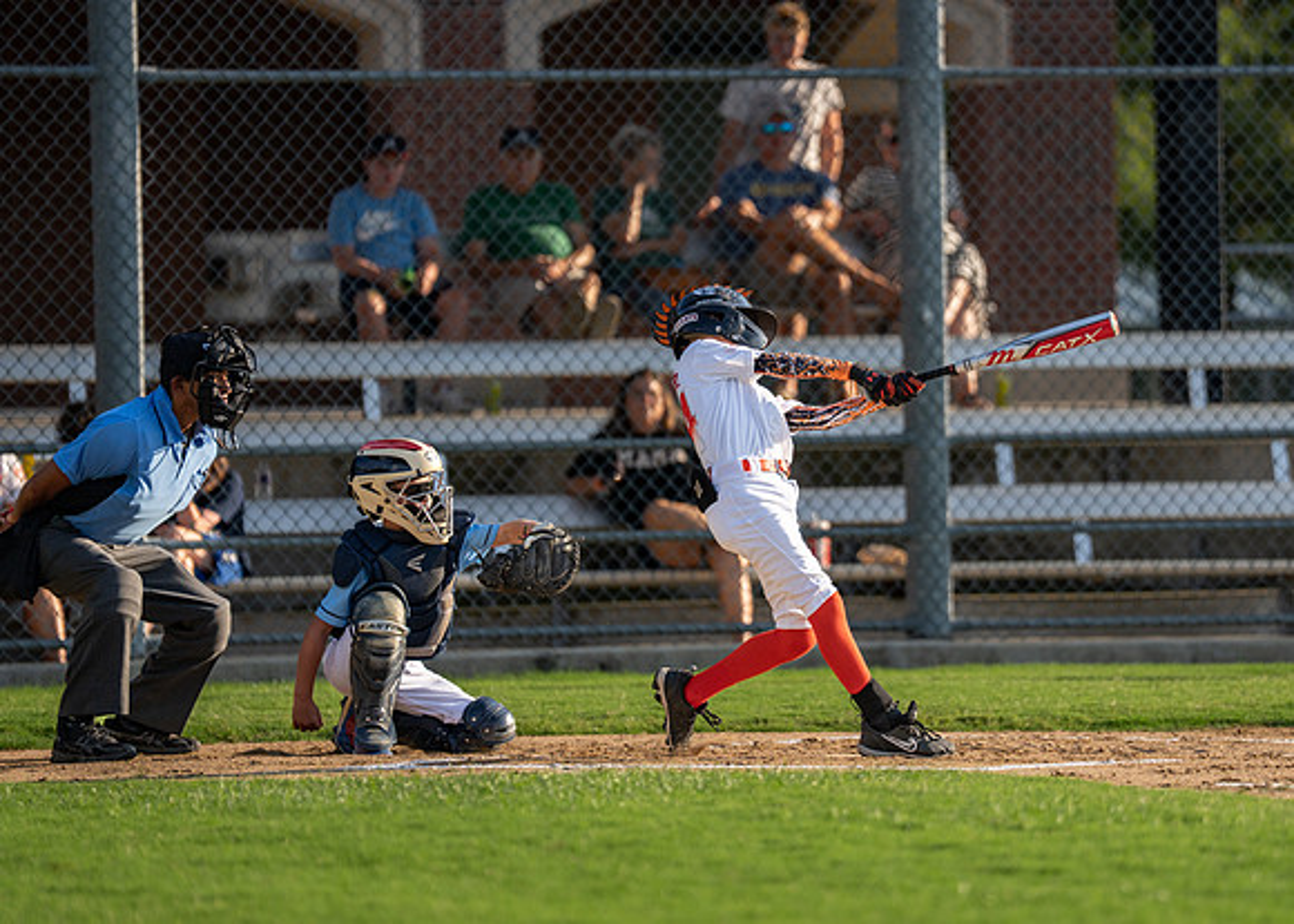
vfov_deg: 5.6
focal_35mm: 257
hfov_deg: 7.8
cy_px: 358
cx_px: 756
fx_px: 9456
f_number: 2.8
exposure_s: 1/4000
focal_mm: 200
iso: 400
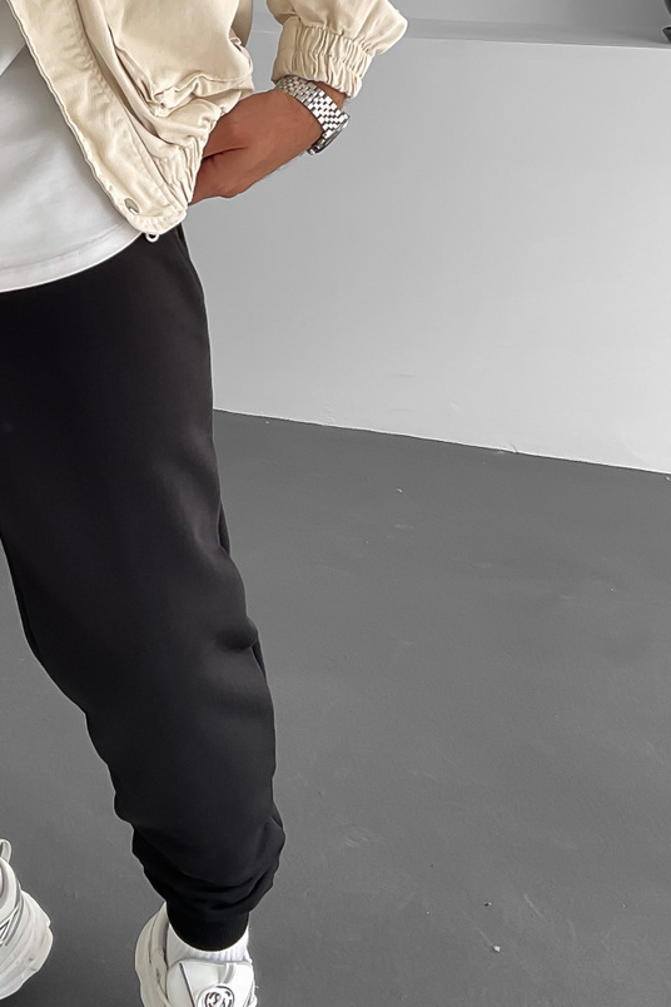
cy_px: 195
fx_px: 1677
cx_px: -15
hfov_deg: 21.7
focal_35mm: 60
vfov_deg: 32.5
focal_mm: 3
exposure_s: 1/120
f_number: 1.8
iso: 20
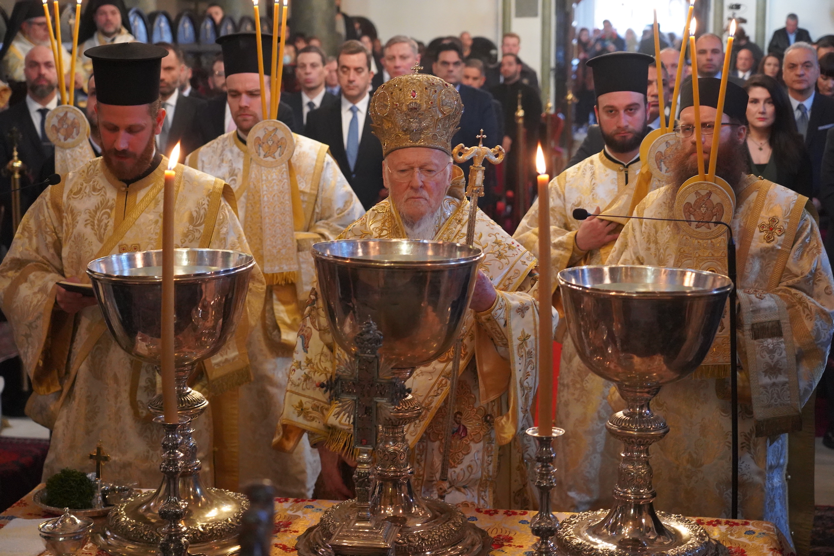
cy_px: 278
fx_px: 1413
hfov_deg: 32.9
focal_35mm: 61
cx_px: 417
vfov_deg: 22.3
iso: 10000
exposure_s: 1/160
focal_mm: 61
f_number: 4
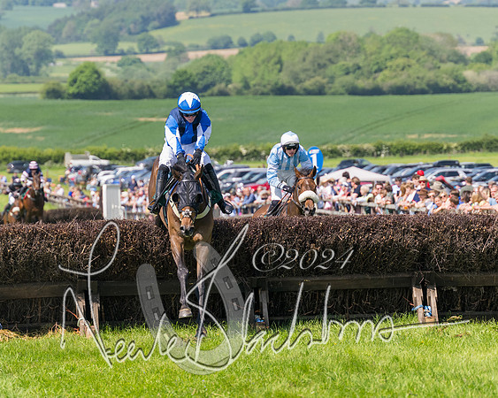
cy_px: 179
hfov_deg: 7.4
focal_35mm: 261
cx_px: 231
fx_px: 3843
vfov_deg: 5.9
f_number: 4
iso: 400
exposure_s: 1/2500
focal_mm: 140
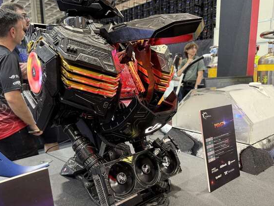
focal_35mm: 28
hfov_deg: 63.4
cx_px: 134
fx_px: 222
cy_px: 113
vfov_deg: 49.7
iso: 250
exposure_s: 1/60
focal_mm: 6.76
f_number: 1.78
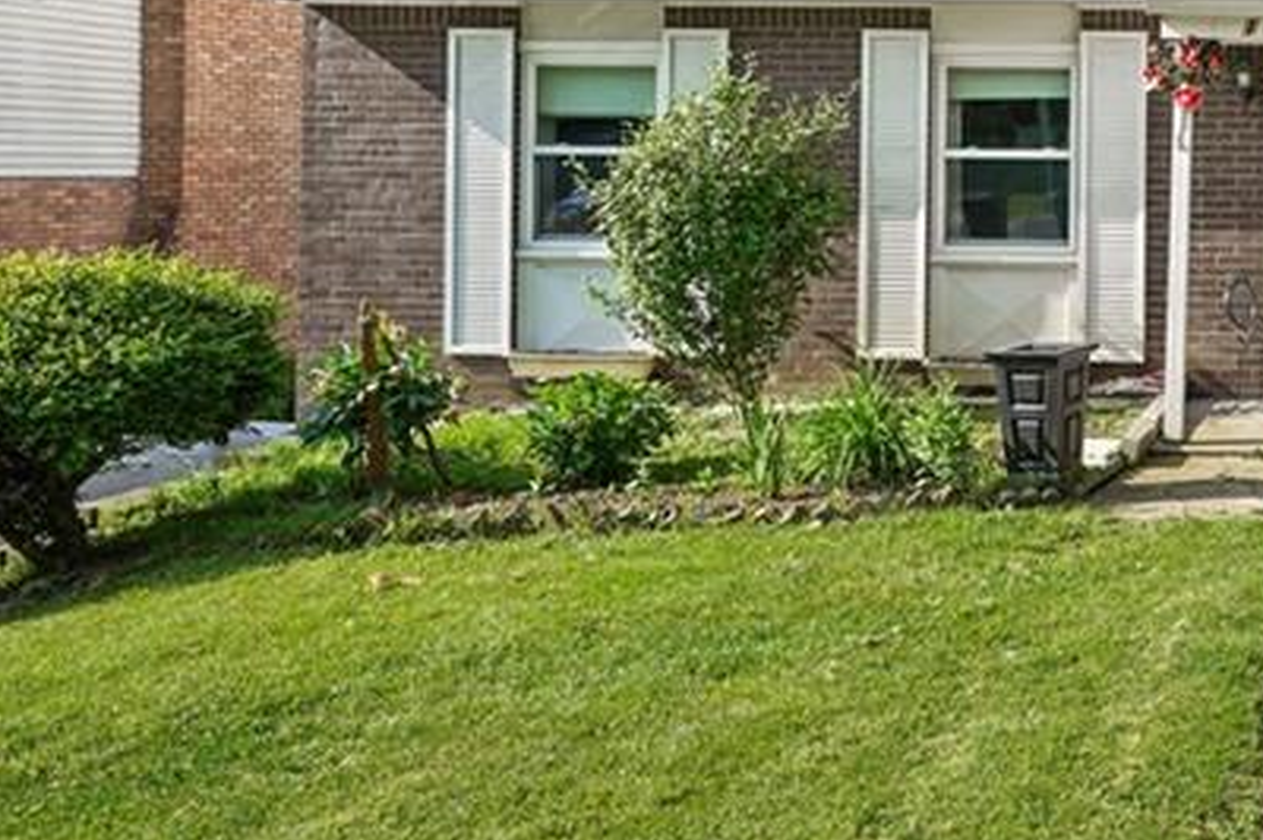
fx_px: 1437
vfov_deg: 31.5
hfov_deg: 39.5
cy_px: 133
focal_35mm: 41
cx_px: 1361
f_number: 7.1
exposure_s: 1/200
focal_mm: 16
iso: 100
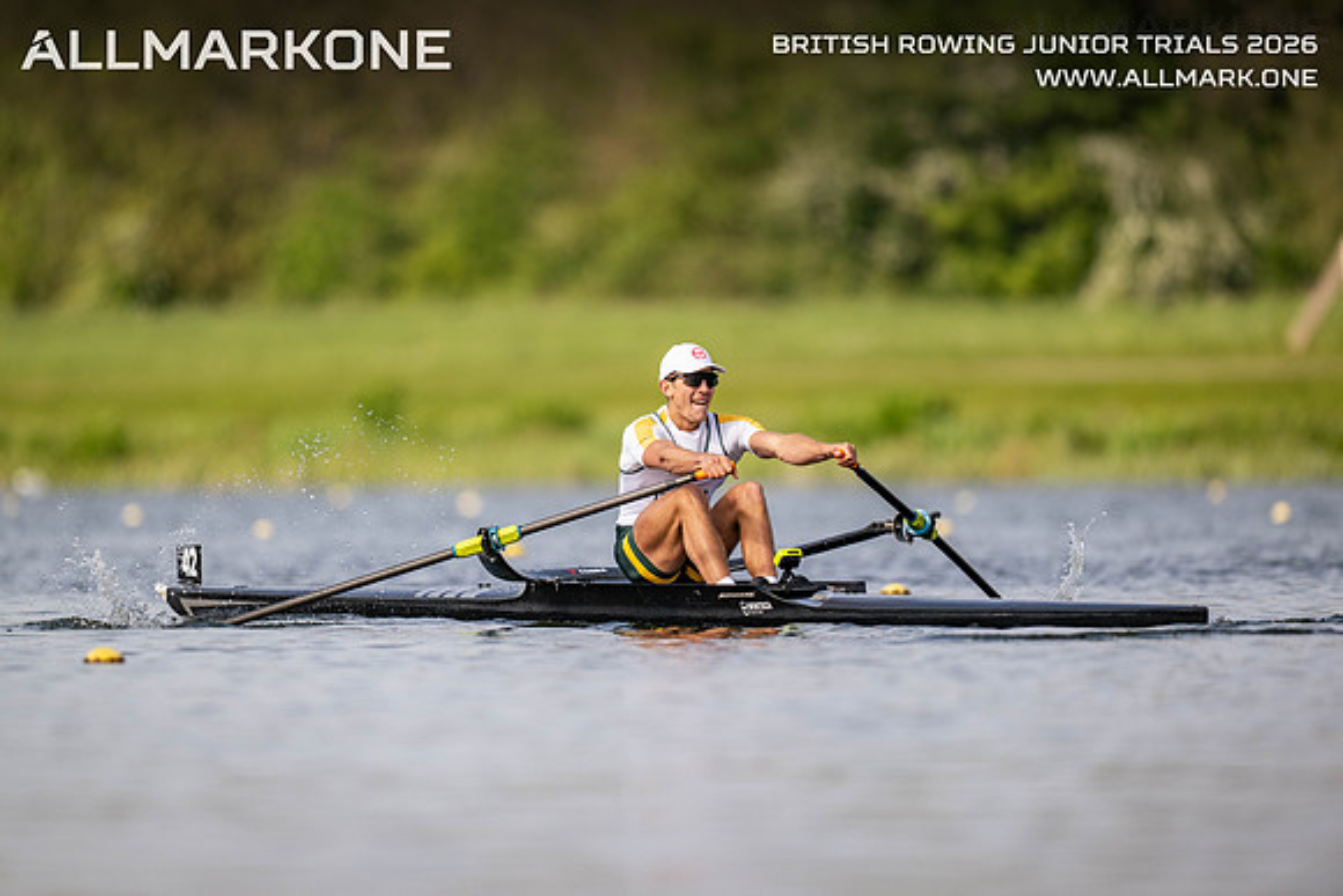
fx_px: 22388
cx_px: 672
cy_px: 448
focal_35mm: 600
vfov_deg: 2.3
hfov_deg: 3.4
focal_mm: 600
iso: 320
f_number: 4
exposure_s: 1/2500
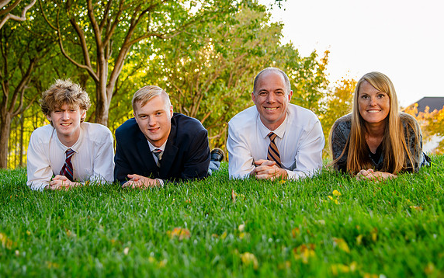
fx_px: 775
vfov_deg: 20.3
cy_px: 95
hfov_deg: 32.0
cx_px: 200
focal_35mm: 64
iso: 320
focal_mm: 50
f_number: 4
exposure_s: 1/100
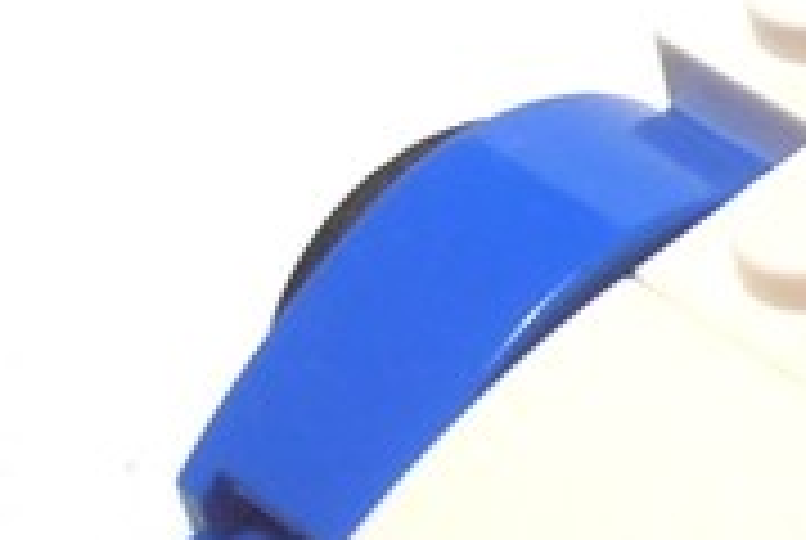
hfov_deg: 9.8
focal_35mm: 193
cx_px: 1689
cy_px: 340
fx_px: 4328
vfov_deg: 7.1
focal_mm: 6.61
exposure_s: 1/60
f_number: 3.9
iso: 80
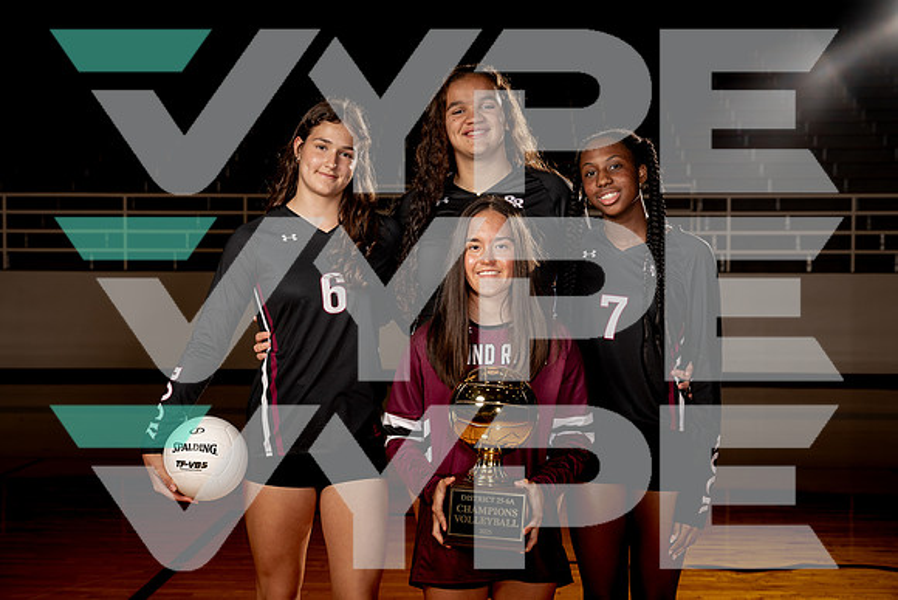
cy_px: 300
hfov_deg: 39.6
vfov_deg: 27.0
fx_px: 1247
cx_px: 449
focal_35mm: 50
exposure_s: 1/250
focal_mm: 50
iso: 100
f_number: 5.6
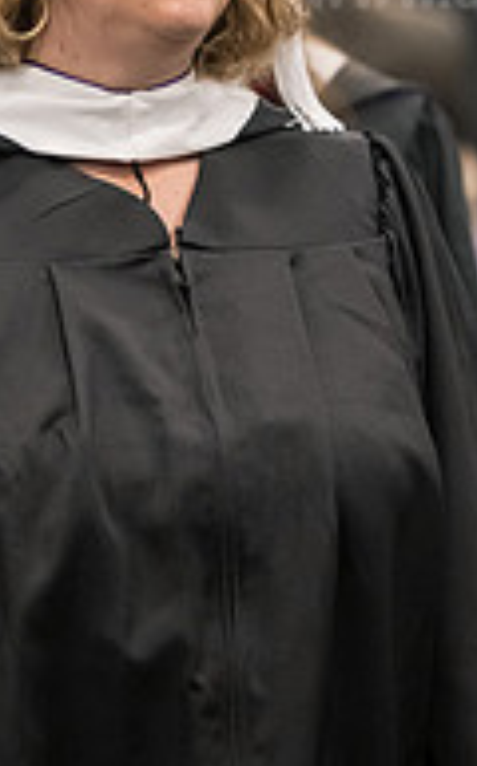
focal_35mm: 399
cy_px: 73
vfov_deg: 5.3
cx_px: 123
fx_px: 8330
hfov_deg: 3.3
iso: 3200
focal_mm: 130
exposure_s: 1/200
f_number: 3.2
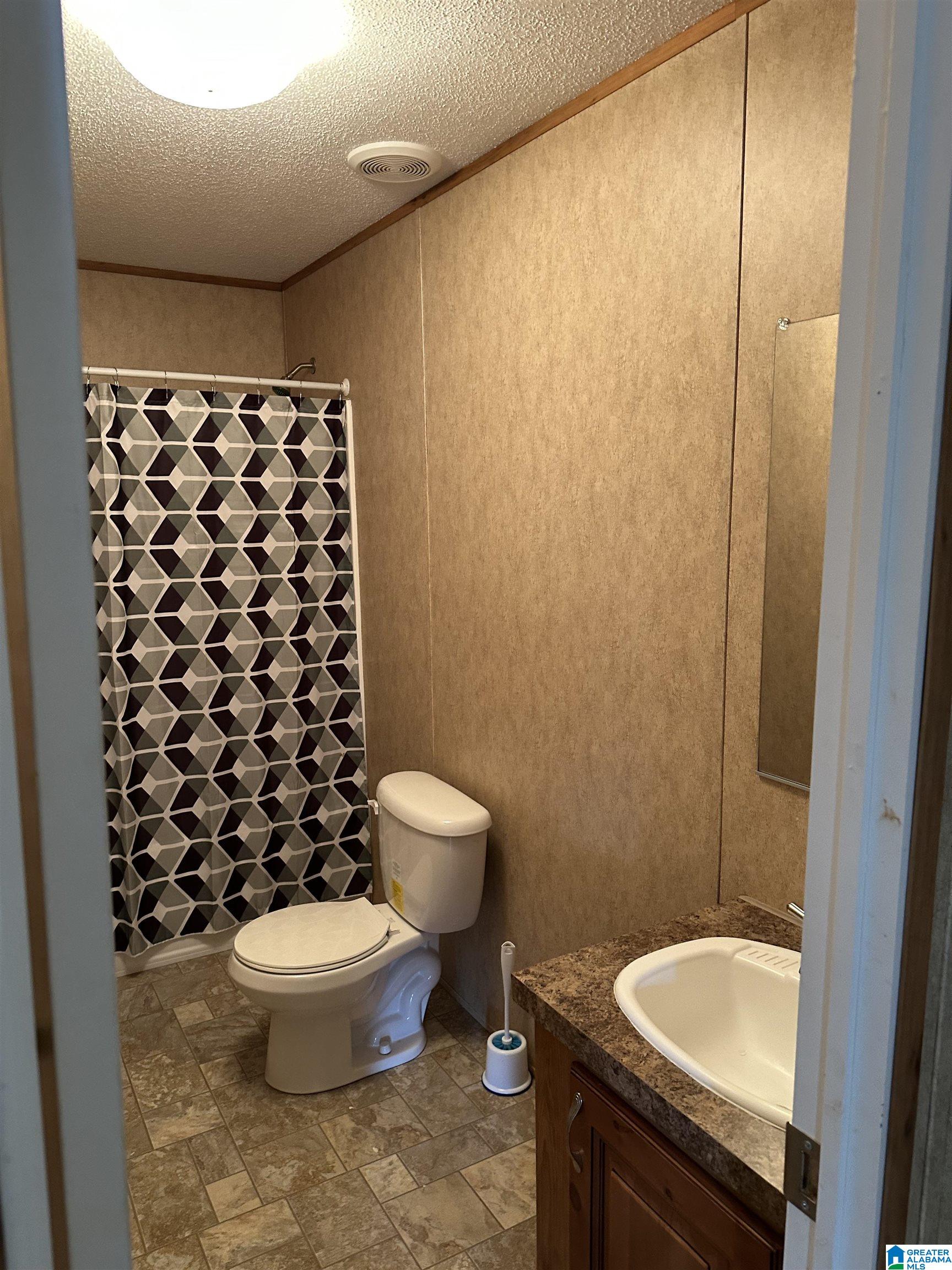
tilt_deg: -8.2
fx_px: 880
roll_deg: -1.1
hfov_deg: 56.8
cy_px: 635
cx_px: 476
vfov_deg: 71.6
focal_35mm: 24
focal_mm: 6.86
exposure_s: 1/60
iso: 400
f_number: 1.78
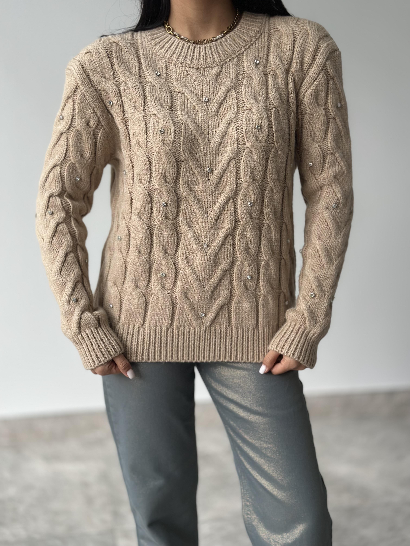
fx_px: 758
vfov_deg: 39.7
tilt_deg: -13.7
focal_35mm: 48
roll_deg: -0.2
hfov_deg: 30.3
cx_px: 205
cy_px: 273
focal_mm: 6.86
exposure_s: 1/430
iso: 80
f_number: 1.78
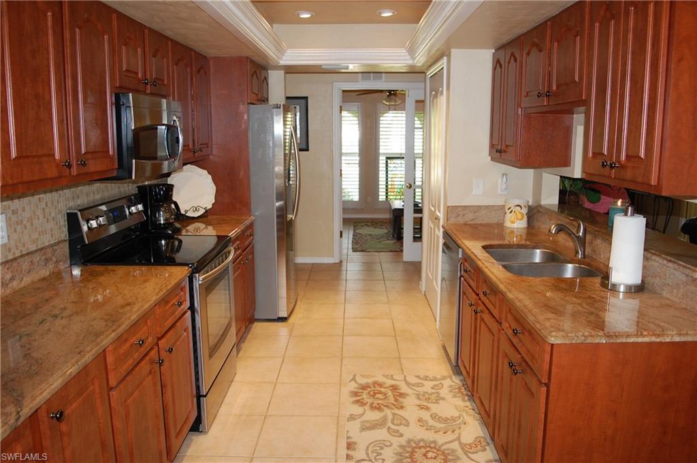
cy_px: 232
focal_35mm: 27
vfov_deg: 47.8
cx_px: 348
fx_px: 522
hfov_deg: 67.4
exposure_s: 1/60
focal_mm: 18
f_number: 3.5
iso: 400
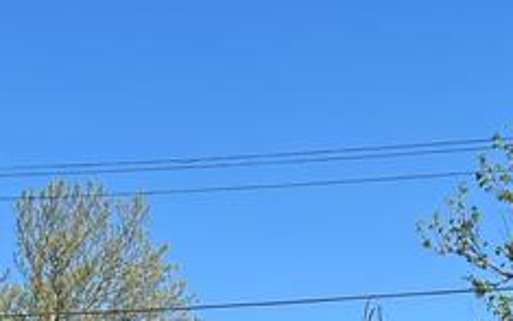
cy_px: 625
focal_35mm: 120
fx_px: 1678
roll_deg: -1.5
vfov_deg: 10.2
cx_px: 153
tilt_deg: -1.8
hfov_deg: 17.3
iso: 50
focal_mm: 5.7
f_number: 1.5
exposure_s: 1/3077
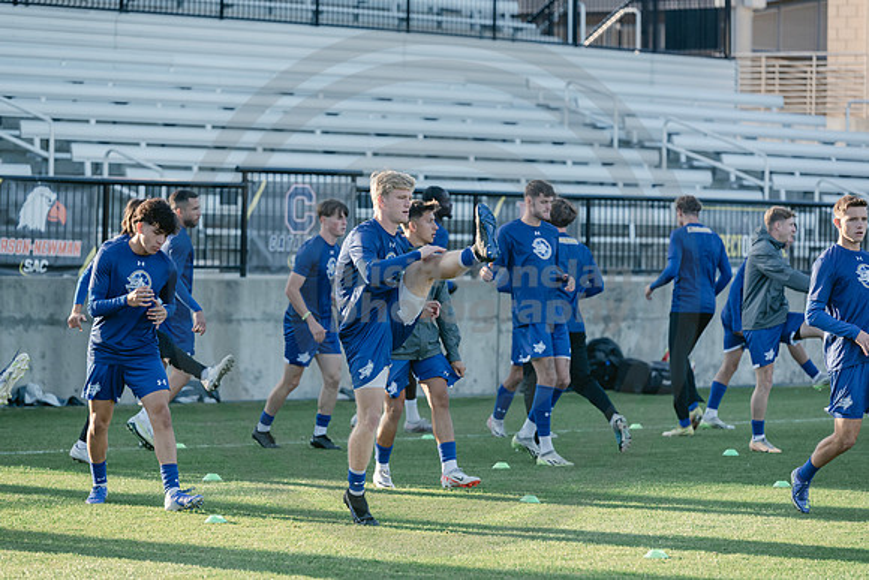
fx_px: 3742
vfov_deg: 8.9
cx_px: 434
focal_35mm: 155
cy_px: 290
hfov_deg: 13.2
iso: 1250
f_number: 4
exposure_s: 1/1600
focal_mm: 155
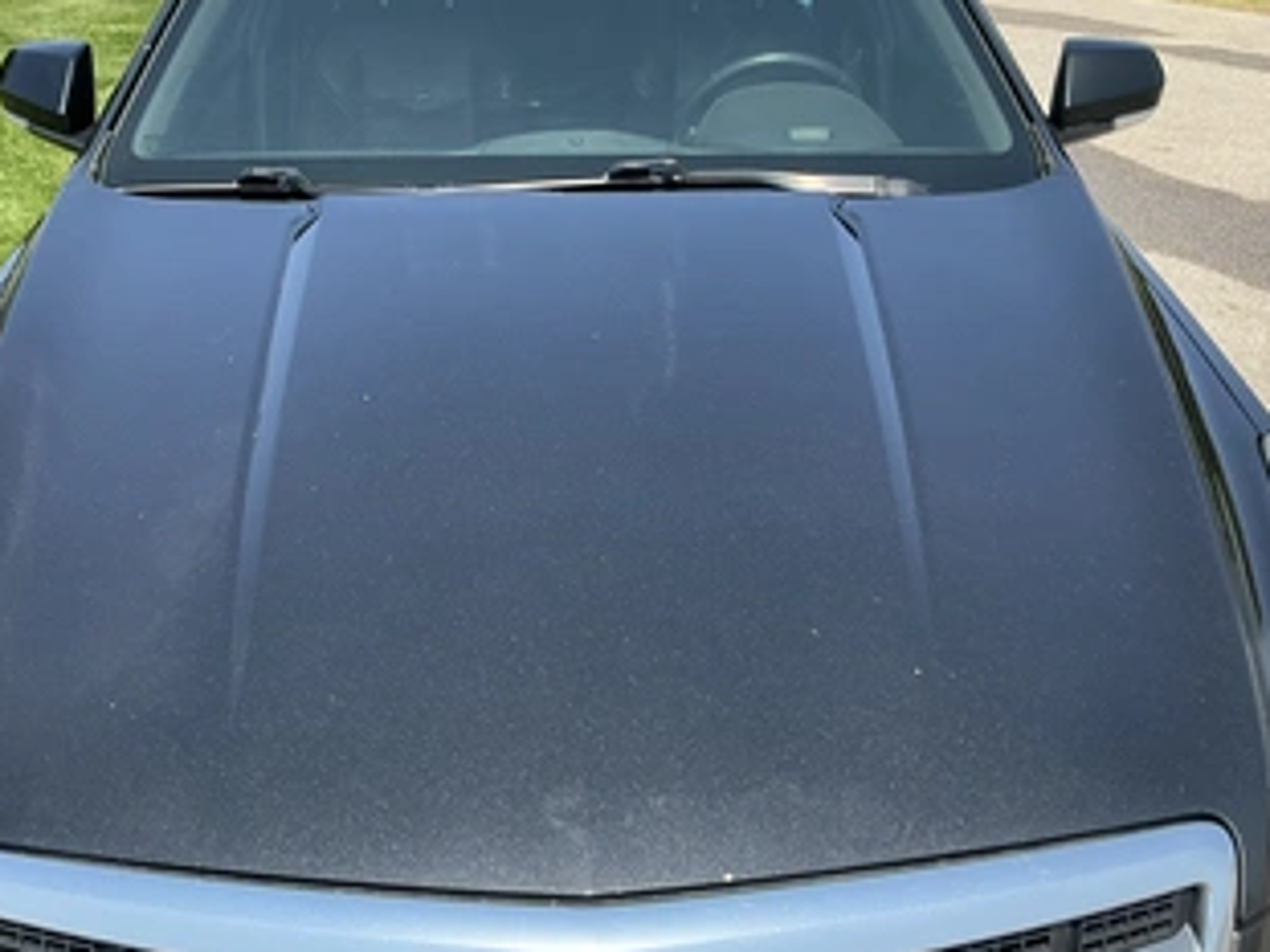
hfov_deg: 51.4
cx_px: 608
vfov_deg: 39.5
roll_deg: -1.4
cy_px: 400
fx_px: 1320
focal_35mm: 36
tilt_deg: -22.3
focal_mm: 3
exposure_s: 1/804
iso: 25
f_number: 1.8
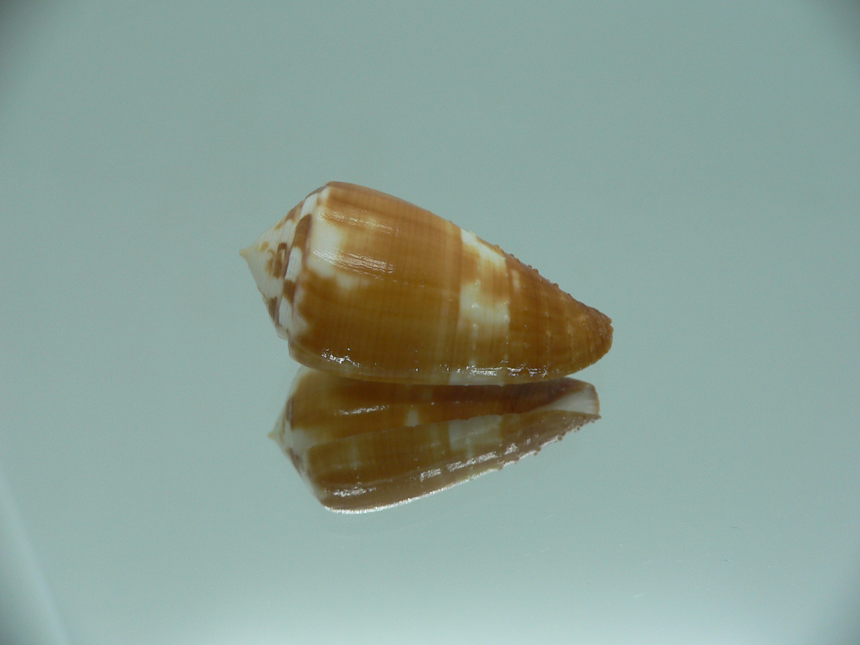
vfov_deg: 40.7
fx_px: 870
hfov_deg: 52.6
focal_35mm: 35
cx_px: 430
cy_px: 322
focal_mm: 4.6
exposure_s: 1/60
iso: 80
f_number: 2.8
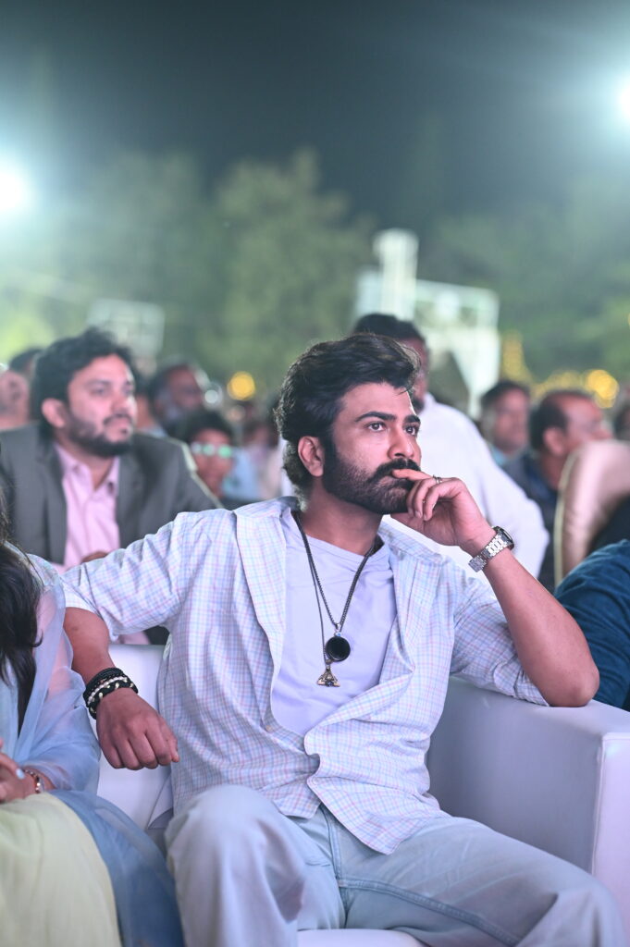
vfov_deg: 23.9
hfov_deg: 16.0
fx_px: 2235
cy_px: 474
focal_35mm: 85
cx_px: 315
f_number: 2.5
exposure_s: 1/200
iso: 4000
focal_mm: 85
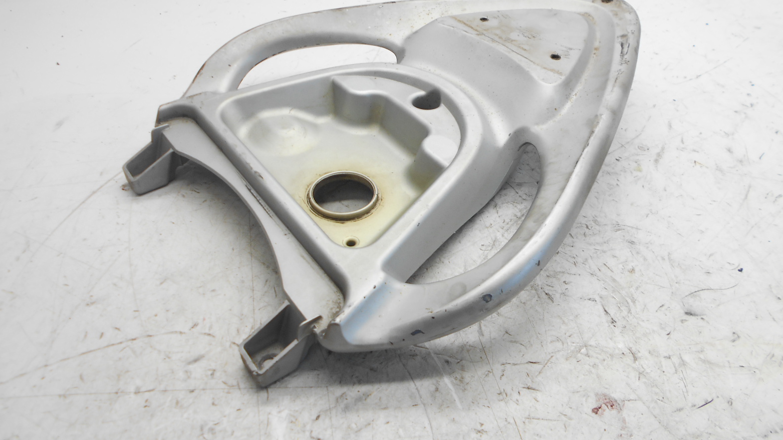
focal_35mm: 29
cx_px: 399
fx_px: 602
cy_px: 192
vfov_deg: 40.1
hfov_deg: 66.1
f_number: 3.2
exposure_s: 1/40
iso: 80
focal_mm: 4.6
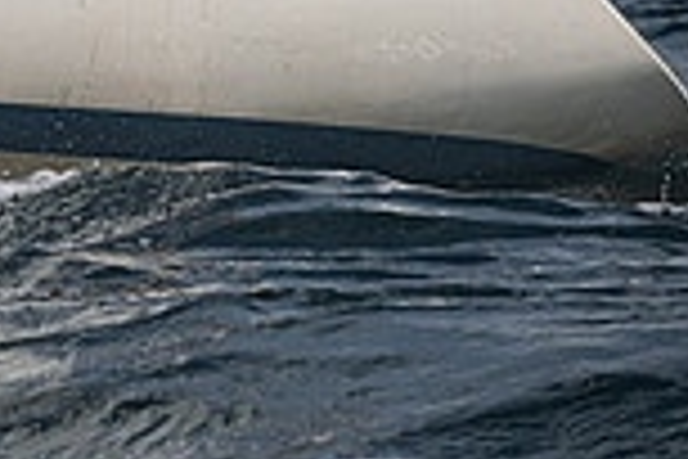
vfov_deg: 1.8
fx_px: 14466
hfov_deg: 2.7
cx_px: -517
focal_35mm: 757
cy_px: -290
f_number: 6.3
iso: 320
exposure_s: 1/4000
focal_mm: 200
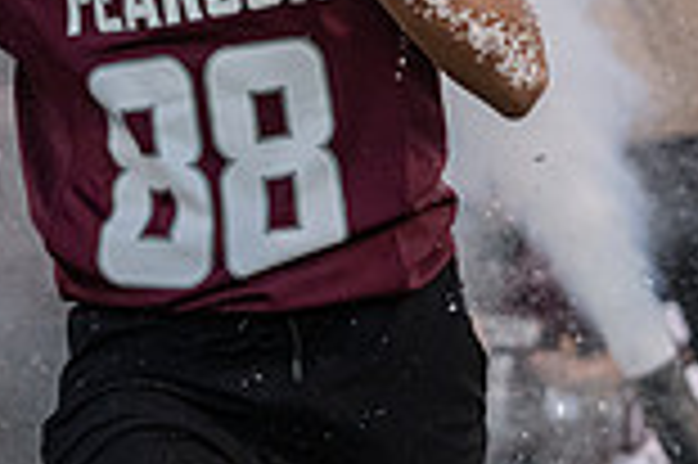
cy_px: 7
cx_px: 189
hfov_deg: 7.9
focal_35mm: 262
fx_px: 5074
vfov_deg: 5.2
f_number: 4
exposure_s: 1/1250
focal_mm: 70
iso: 3200
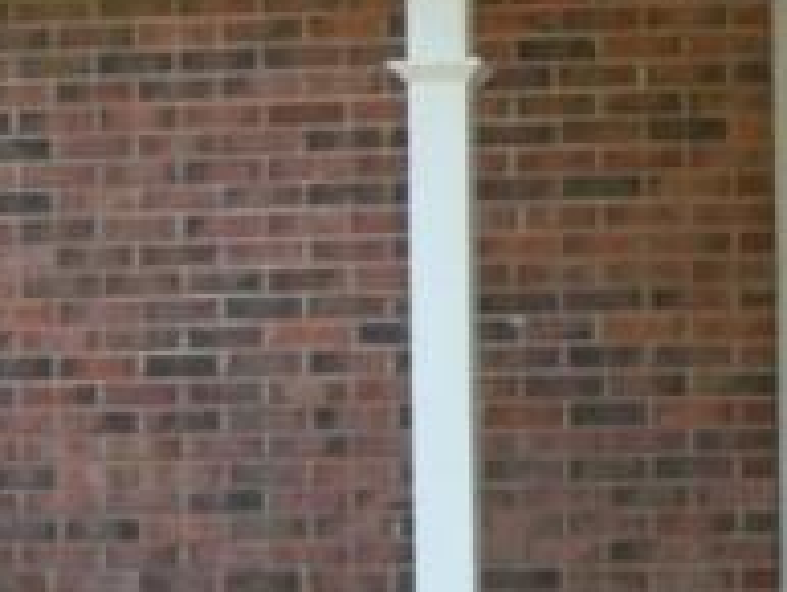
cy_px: 363
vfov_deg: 11.8
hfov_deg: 15.3
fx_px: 2866
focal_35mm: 126
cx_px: 824
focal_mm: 6.2
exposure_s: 1/125
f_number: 2.7
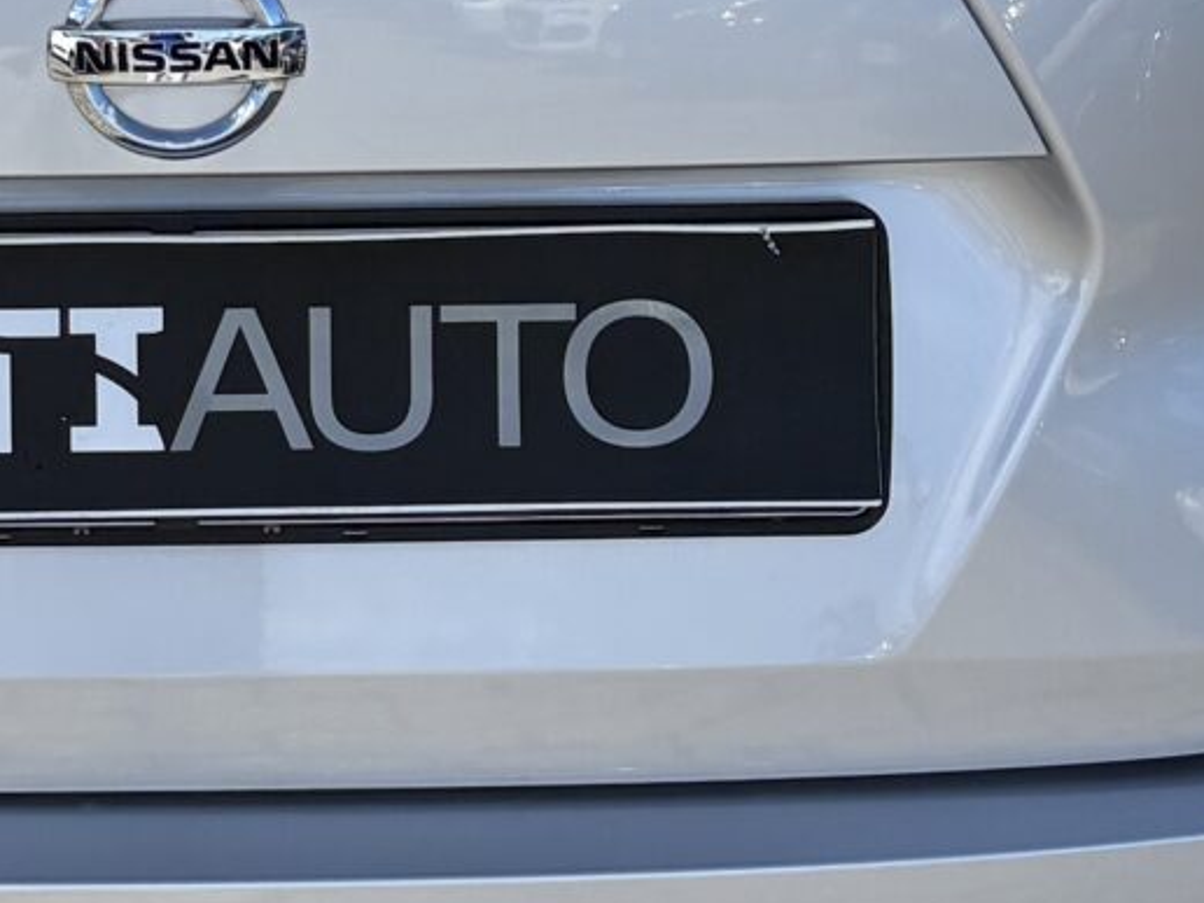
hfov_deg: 15.0
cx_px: -2
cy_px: -16
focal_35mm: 129
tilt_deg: -15.8
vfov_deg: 11.4
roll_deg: +0.2
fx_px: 4487
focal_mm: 5.96
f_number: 1.6
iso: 50
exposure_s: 1/3279
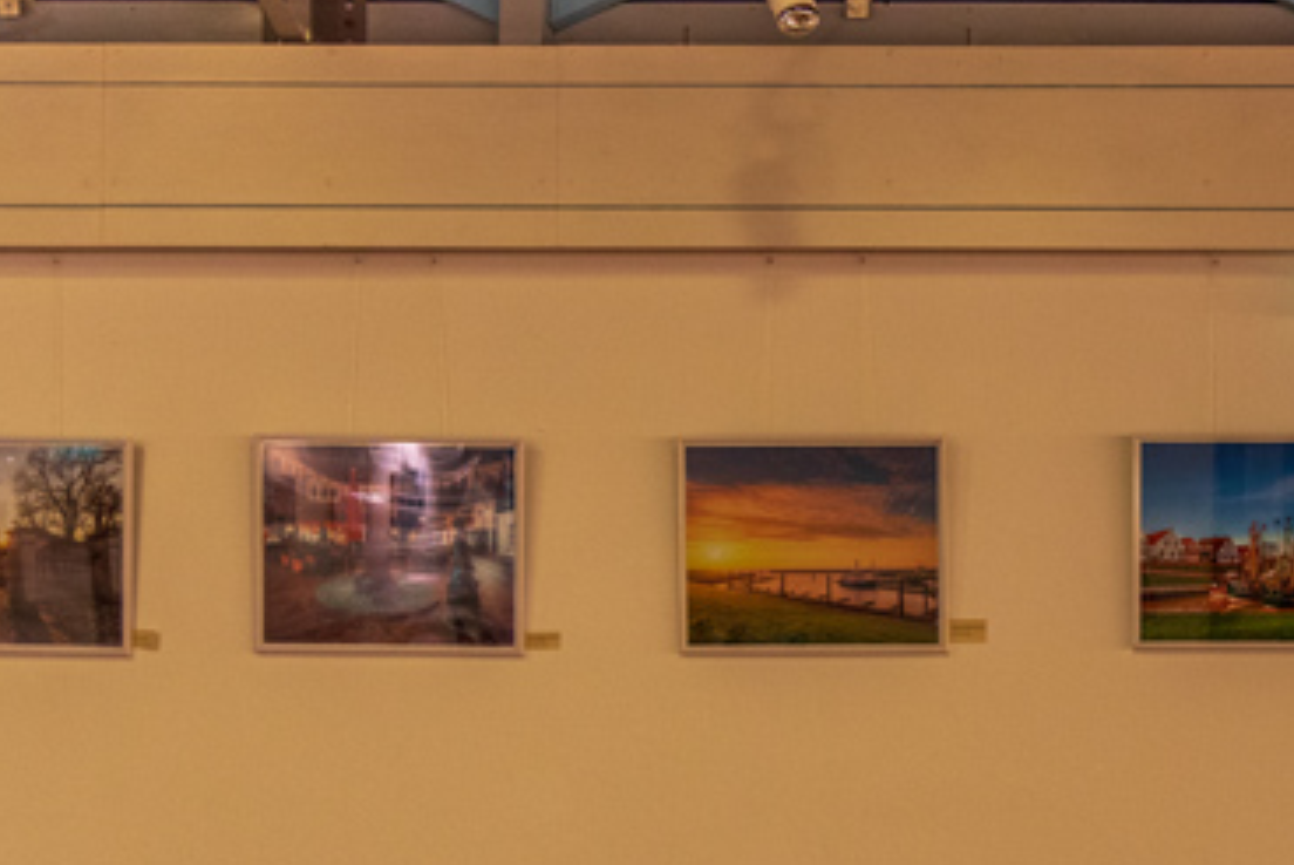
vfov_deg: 30.5
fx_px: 1547
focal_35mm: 43
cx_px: 1051
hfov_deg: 43.1
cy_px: 686
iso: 1250
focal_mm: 22
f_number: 3.5
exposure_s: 1/60
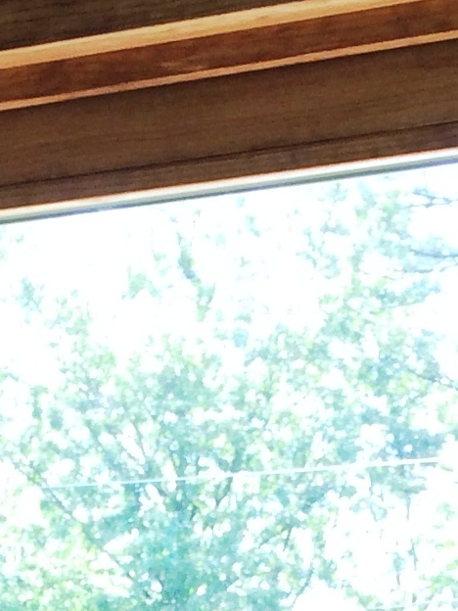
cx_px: 27
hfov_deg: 9.4
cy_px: 1212
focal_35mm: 157
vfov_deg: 11.4
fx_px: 2770
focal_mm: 4.12
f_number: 2.2
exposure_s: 1/120
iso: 64
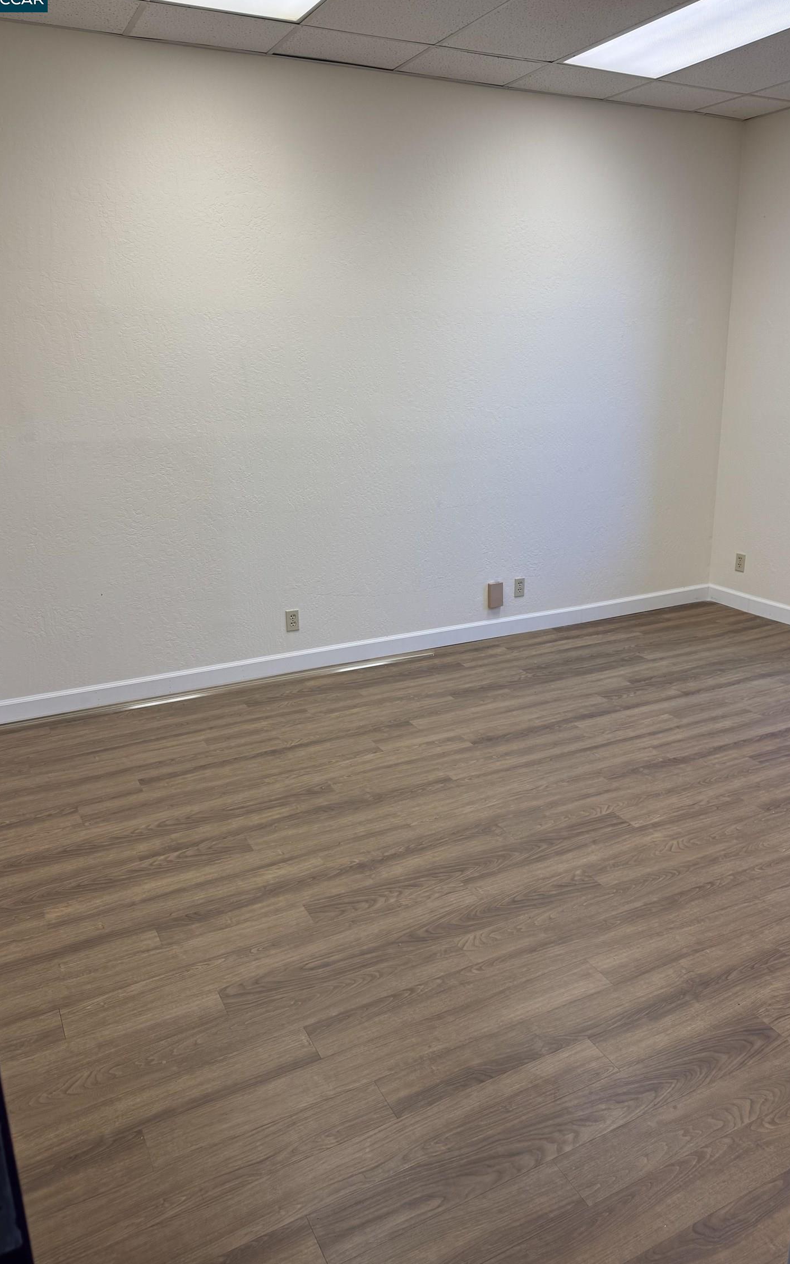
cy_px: 630
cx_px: 420
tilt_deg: -16.3
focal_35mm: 26
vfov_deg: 70.4
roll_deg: +0.8
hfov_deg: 47.6
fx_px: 896
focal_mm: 6.76
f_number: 1.78
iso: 80
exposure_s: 1/120
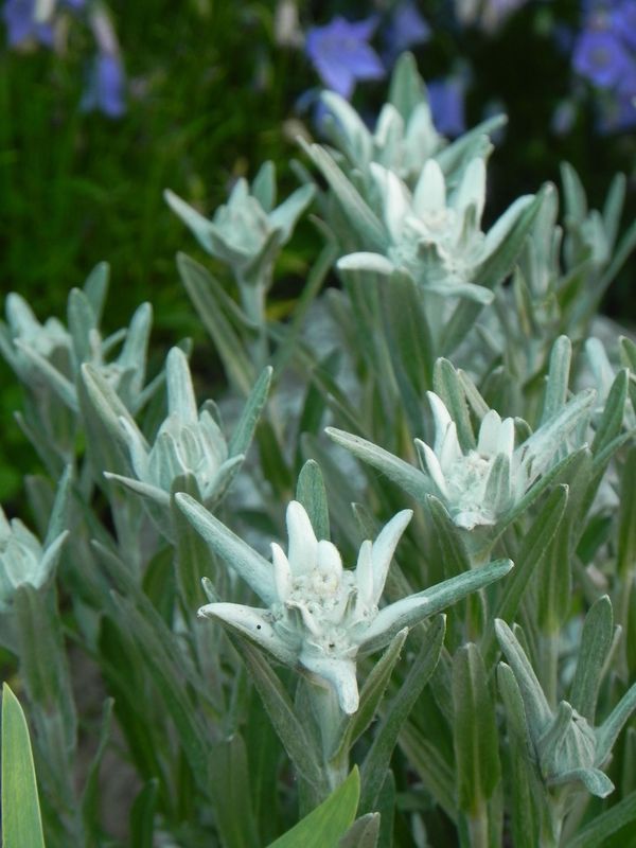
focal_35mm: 212
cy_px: 424
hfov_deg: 7.0
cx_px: 318
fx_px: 5193
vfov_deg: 9.3
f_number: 5
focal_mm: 37.7
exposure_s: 1/13
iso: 160
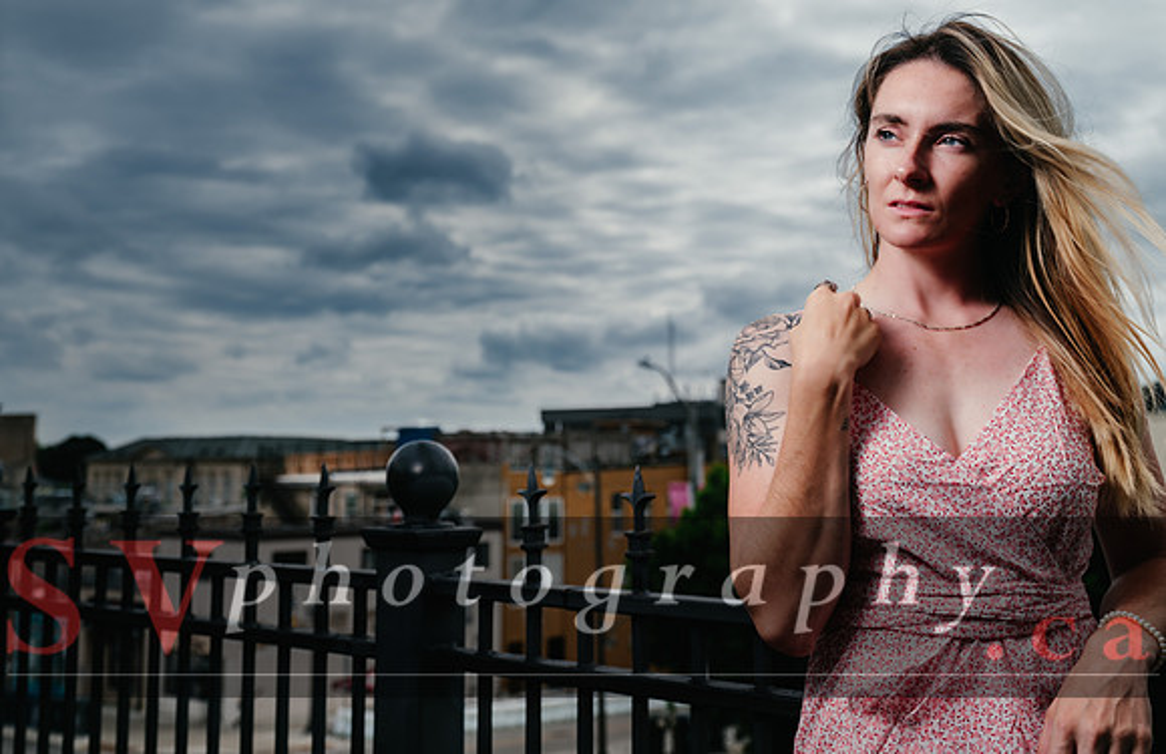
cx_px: 553
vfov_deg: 28.3
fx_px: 1488
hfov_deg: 42.8
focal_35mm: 46
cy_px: 294
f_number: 6.4
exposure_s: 1/125
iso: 50
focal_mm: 53.6
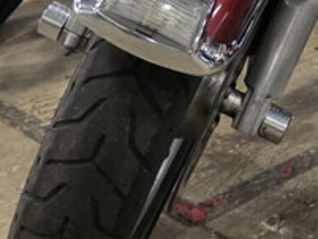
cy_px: -228
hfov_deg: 15.5
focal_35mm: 122
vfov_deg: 11.1
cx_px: 387
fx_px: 1121
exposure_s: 1/120
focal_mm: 6.3
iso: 500
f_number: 1.7
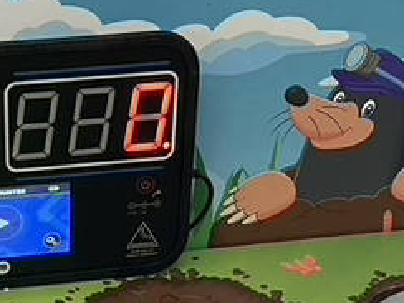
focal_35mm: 109
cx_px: 35
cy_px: 334
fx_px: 1272
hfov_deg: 17.8
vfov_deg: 13.3
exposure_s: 1/51
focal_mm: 4.2
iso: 80
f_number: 1.6
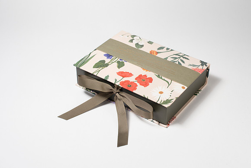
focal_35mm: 58
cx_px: 136
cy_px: 80
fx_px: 406
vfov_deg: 23.3
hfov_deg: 34.4
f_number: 13
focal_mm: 50
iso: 200
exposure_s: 1/250
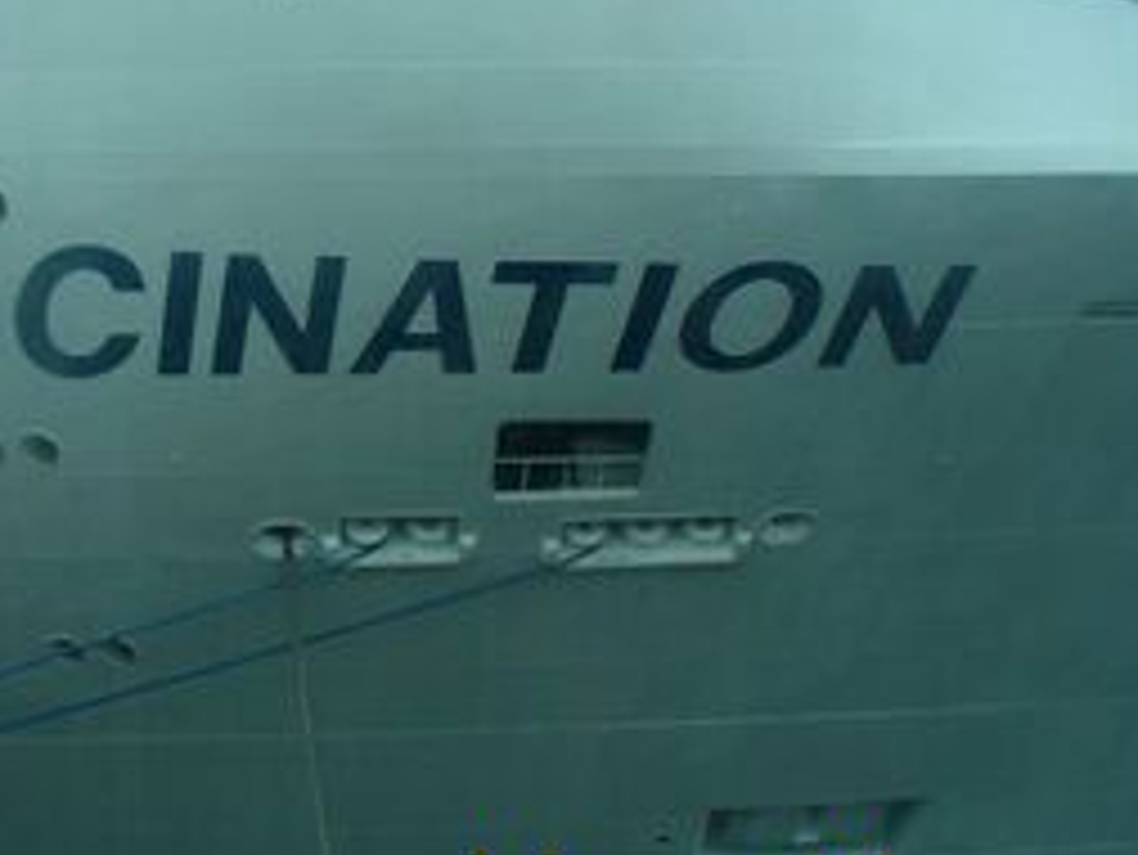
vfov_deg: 21.5
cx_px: 351
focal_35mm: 68
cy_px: 256
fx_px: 2237
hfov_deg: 28.3
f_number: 5.6
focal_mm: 6.1
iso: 80
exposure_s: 1/400
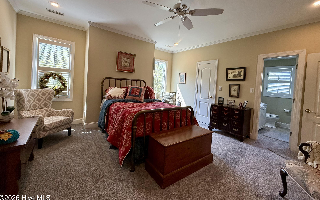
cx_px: 160
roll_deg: -4.1
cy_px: 88
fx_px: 131
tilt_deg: -0.7
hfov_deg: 101.5
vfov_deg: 74.5
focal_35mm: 15
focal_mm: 2.22
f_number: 2.2
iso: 125
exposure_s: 1/120
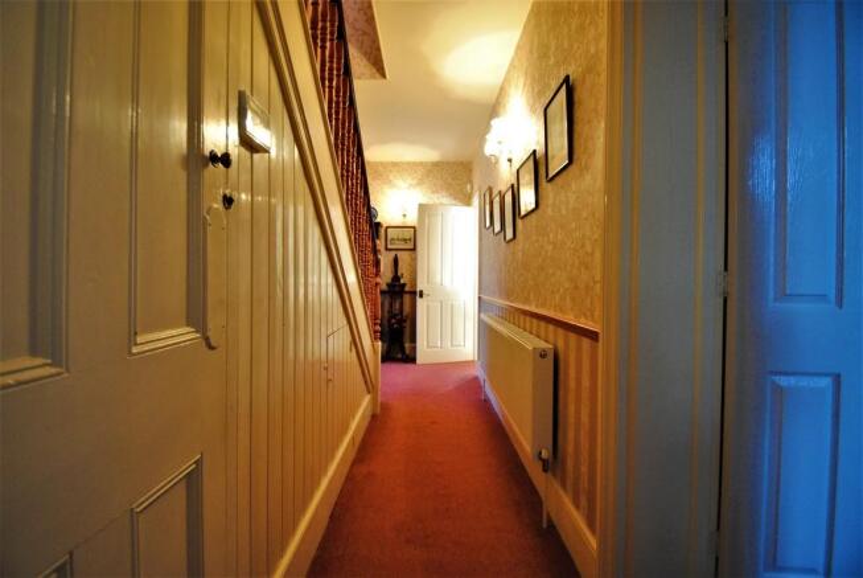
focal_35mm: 15
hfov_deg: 100.3
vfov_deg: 77.5
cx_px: 432
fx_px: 360
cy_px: 289
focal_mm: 10
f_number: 3.5
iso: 800
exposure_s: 1/30
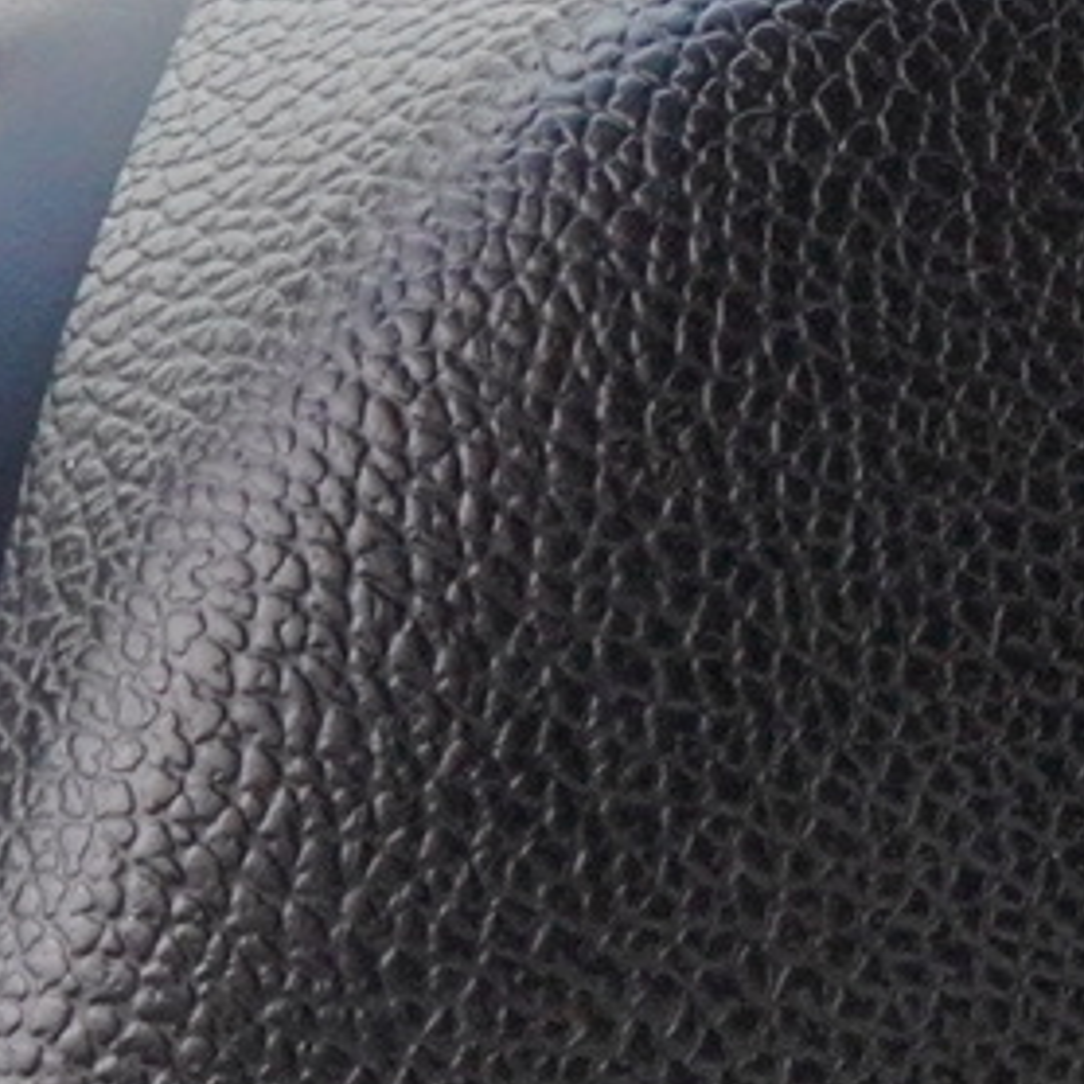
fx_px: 11196
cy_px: 234
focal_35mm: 316
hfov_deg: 5.4
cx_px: 2441
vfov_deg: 5.5
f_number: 10
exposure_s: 1/125
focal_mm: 30
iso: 640
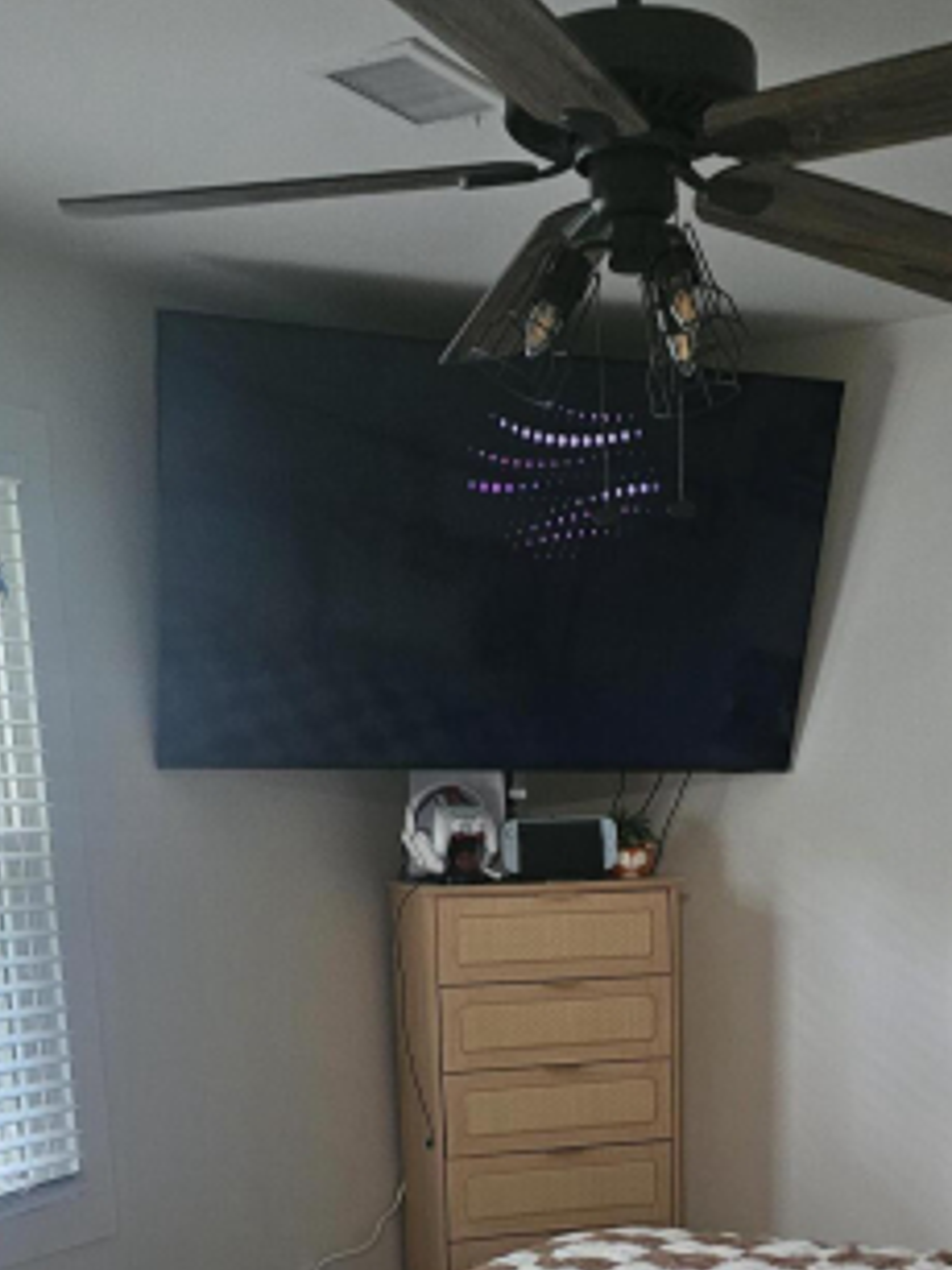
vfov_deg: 35.7
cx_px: 642
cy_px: 1169
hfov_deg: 28.9
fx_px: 1835
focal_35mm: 50
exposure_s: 1/30
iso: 640
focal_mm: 6.3
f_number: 1.7
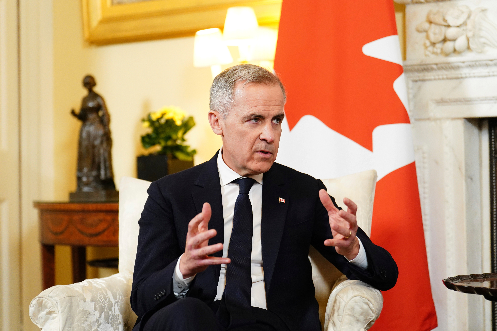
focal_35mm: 103
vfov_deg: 13.3
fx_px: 1422
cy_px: 166
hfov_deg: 19.8
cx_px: 248
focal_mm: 103
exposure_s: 1/250
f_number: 2.8
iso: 3200
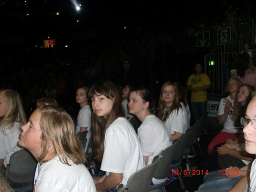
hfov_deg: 51.4
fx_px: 266
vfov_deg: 39.7
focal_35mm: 36
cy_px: 96
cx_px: 128
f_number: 2.8
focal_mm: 6.3
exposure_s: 1/60
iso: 400
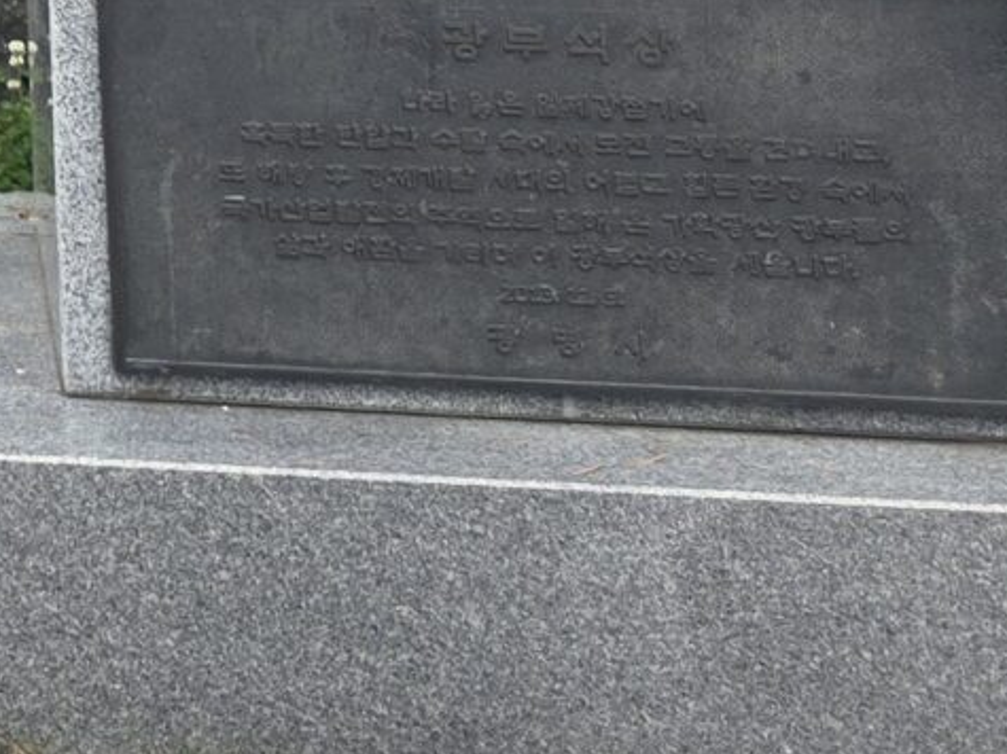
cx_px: -1132
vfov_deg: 11.1
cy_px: -627
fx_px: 3606
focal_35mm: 124
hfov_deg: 13.2
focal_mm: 6.3
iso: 40
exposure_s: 1/359
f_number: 1.7
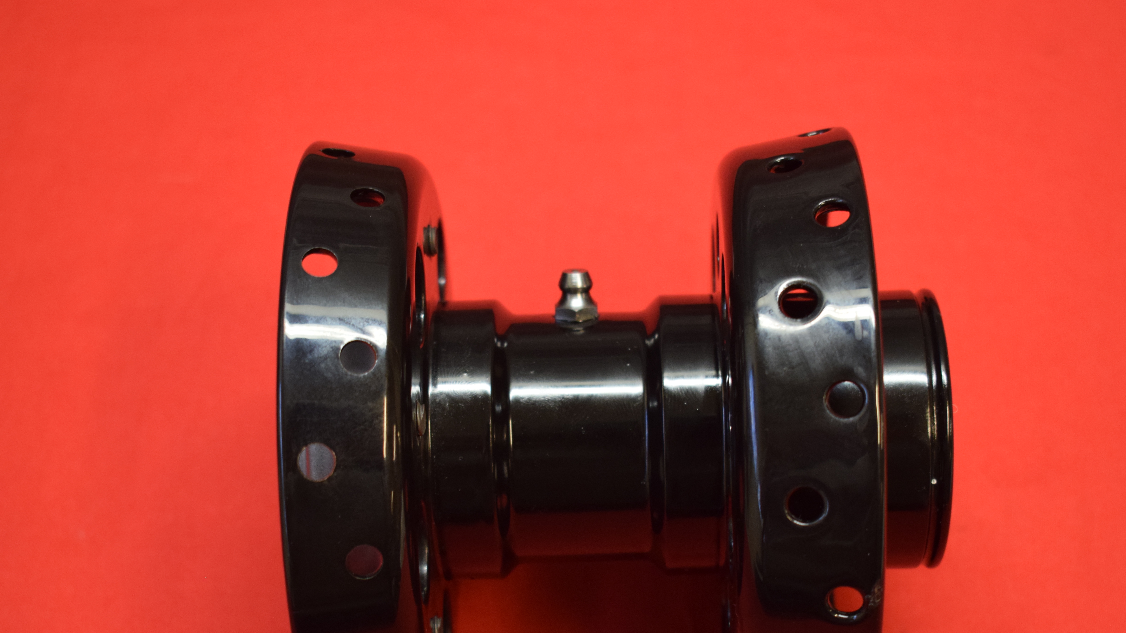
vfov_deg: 17.4
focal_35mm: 69
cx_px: 603
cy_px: 427
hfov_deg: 30.6
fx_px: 2060
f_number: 5
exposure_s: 1/60
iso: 1000
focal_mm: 38
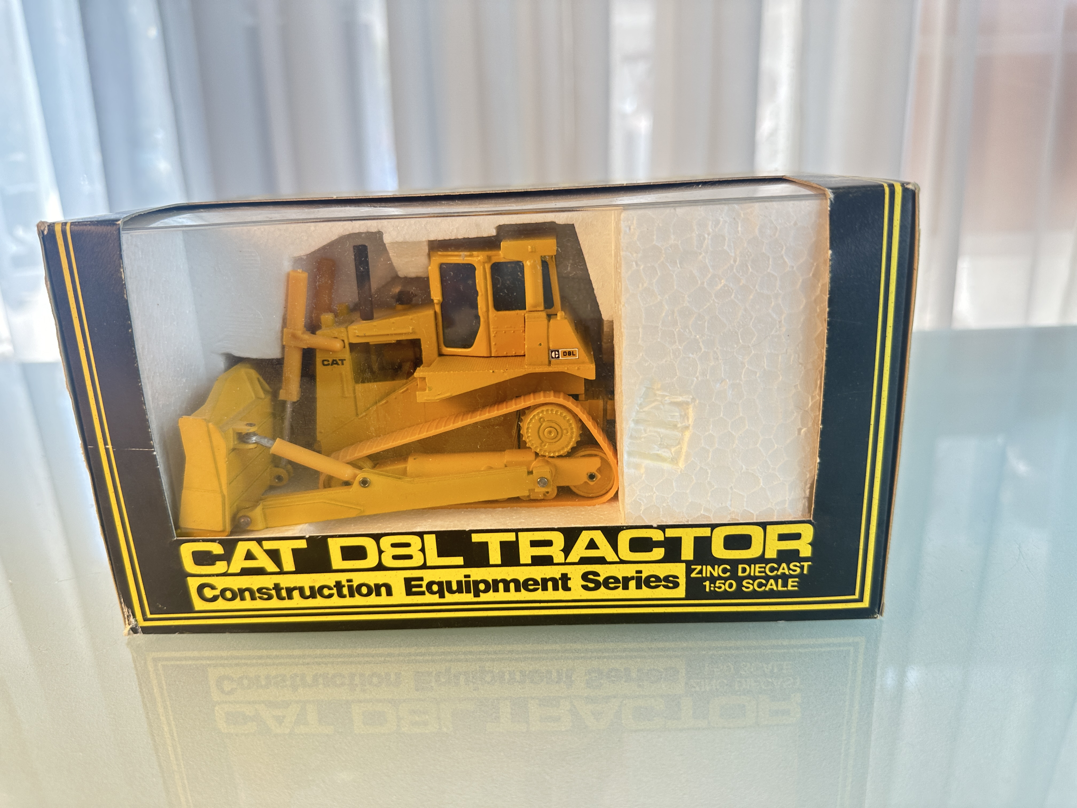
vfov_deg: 56.8
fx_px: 747
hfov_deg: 71.6
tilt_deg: -17.4
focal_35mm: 24
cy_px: 404
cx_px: 538
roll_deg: +2.7
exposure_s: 1/186
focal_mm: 6.86
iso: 80
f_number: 1.78
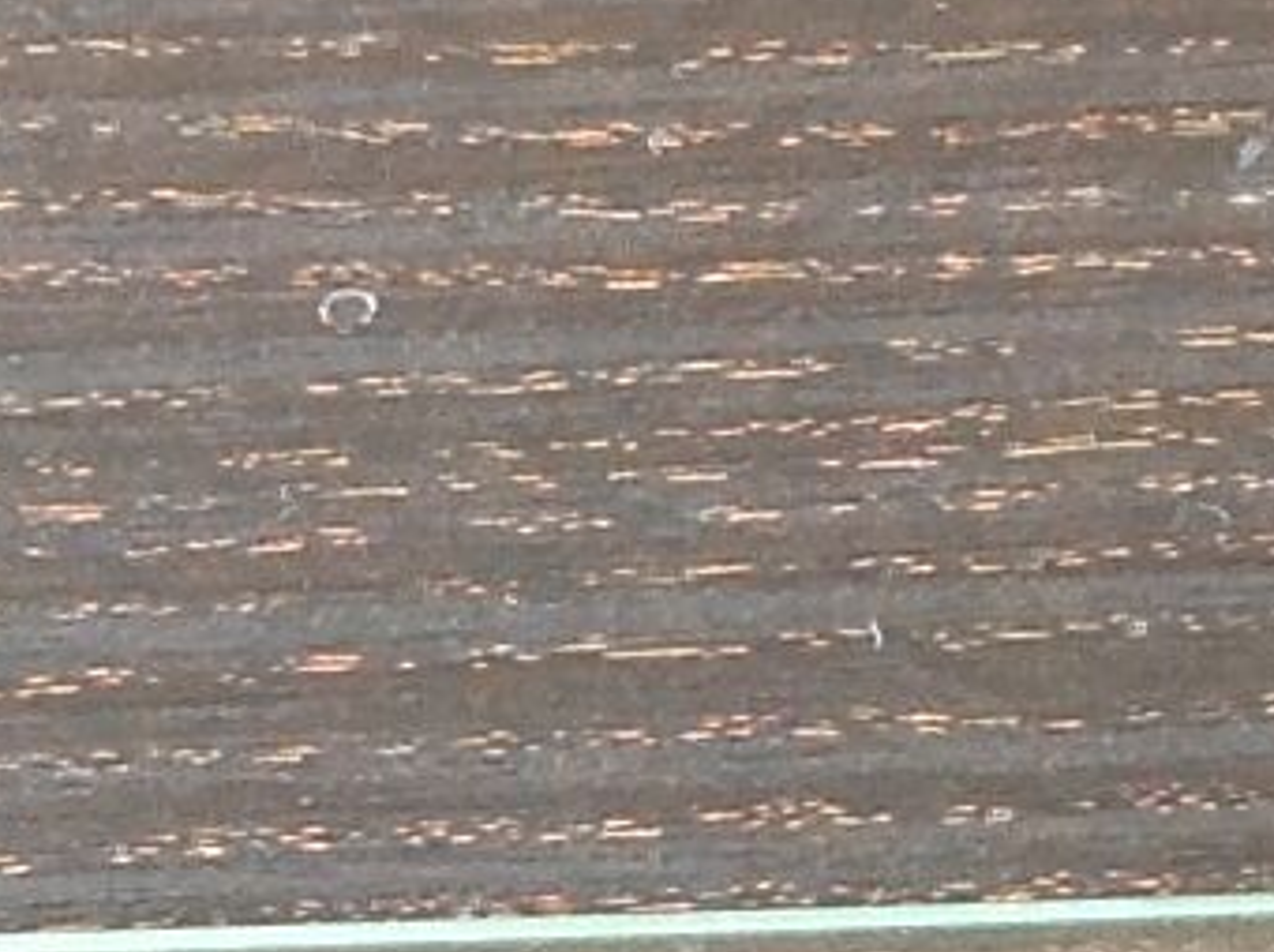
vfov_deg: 5.3
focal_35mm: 267
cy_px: 2399
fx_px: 9813
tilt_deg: -72.2
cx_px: 817
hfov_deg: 7.4
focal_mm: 4.28
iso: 64
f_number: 2.4
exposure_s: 1/24
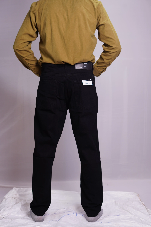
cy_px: 114
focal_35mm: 50
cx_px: 76
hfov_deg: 27.0
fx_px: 315
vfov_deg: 39.6
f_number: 3.5
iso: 640
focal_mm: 50
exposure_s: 1/100
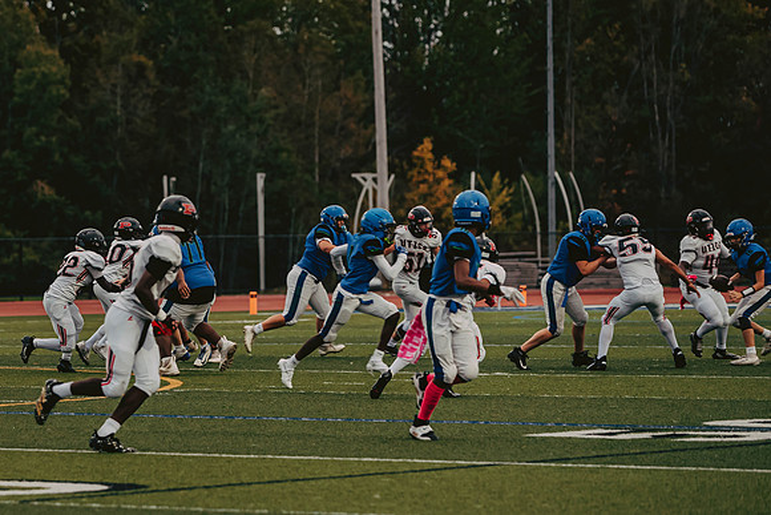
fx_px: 4579
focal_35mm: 214
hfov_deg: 9.6
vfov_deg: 6.4
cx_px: 161
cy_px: 258
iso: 800
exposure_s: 1/640
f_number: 3.2
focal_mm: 135
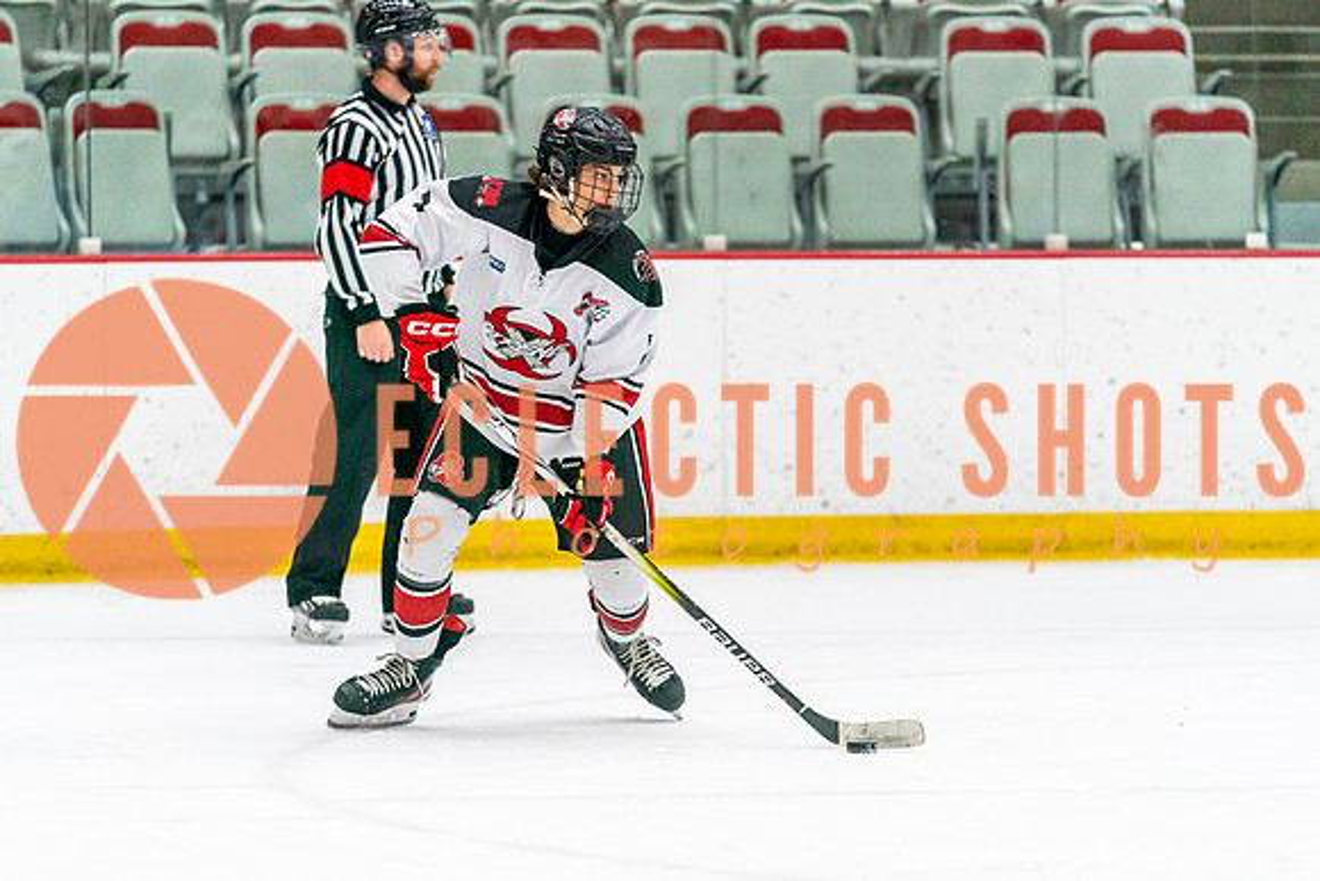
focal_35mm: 237
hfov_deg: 8.7
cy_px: 523
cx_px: 619
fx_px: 8704
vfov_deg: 5.8
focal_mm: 200
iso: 3200
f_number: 2.8
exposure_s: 1/1250
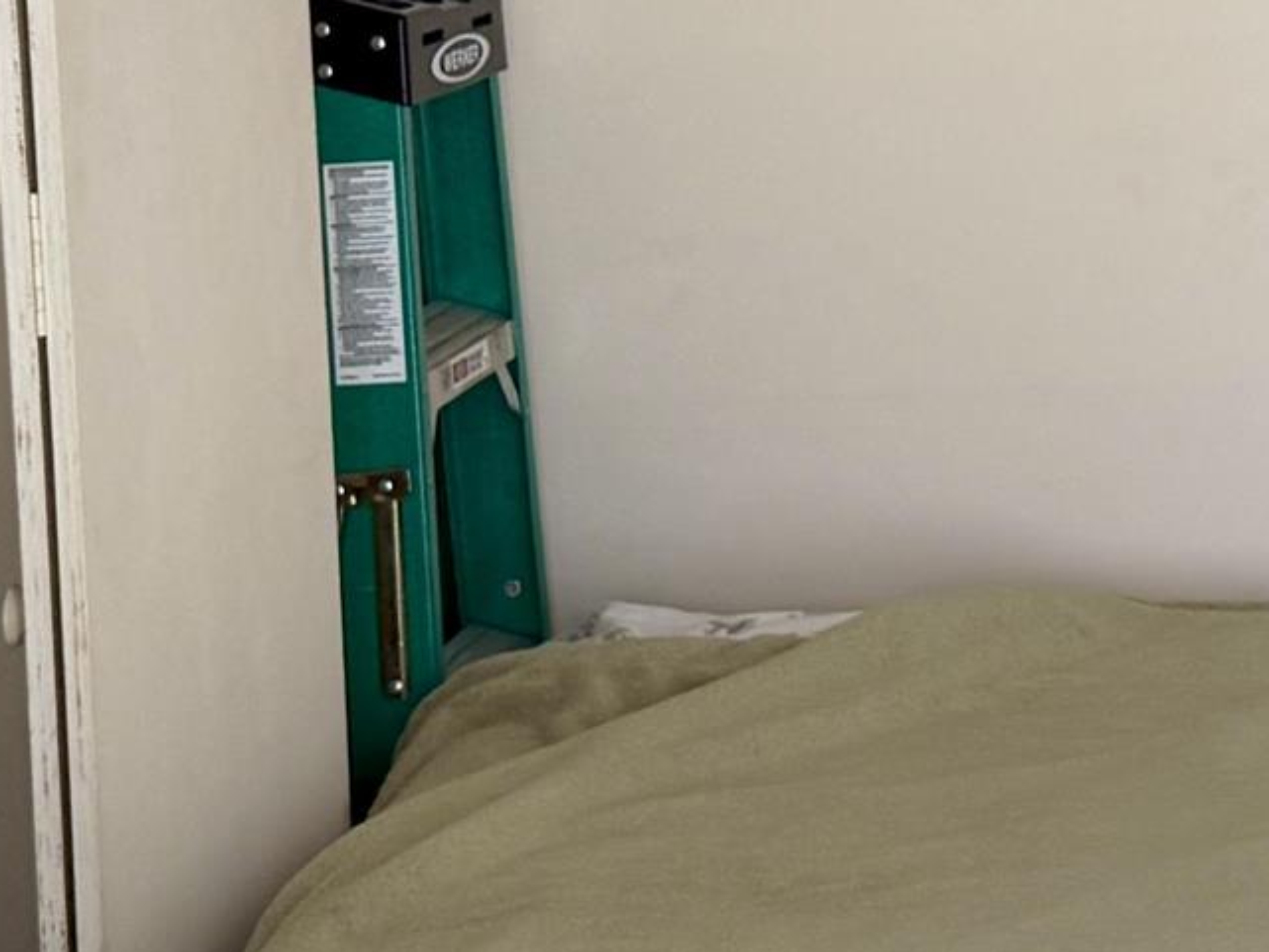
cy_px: 45
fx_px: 4217
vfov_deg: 12.8
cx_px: 1117
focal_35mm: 115
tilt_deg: -5.9
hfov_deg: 16.9
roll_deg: -0.1
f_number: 1.78
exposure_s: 1/60
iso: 160
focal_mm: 6.76
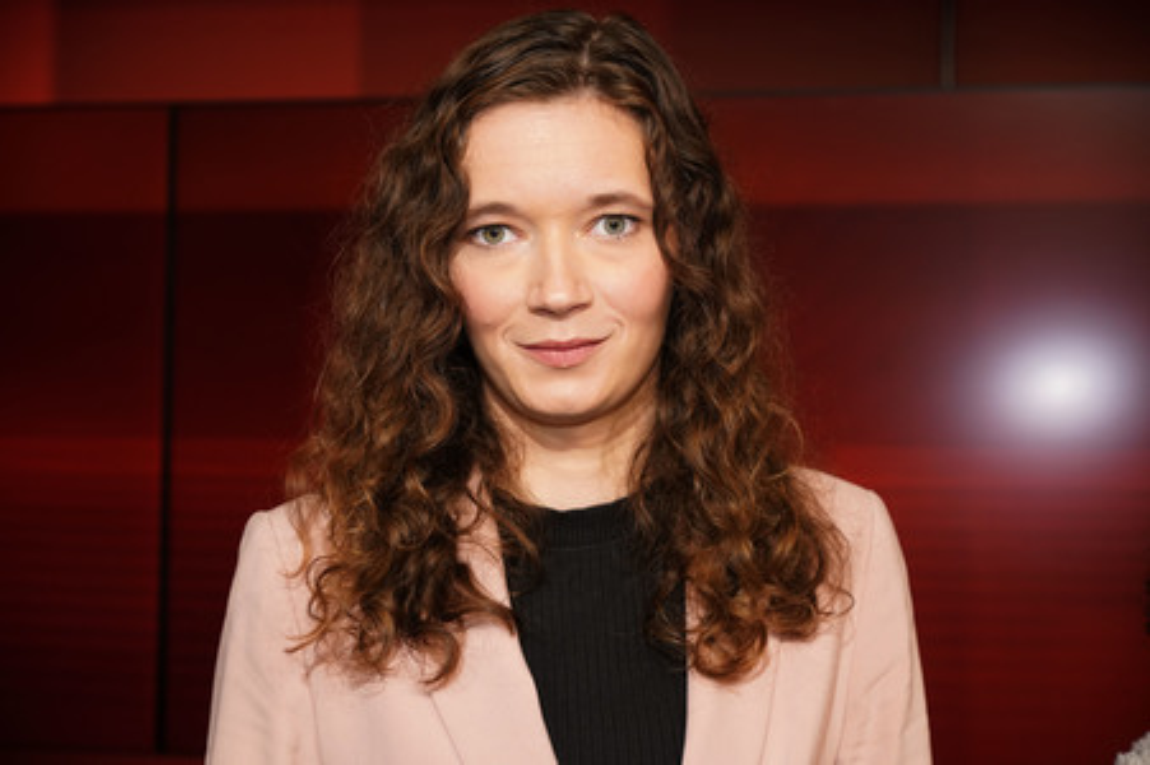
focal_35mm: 70
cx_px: 575
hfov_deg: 28.9
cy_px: 382
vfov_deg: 19.4
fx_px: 2234
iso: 2000
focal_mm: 70
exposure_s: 1/160
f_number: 5
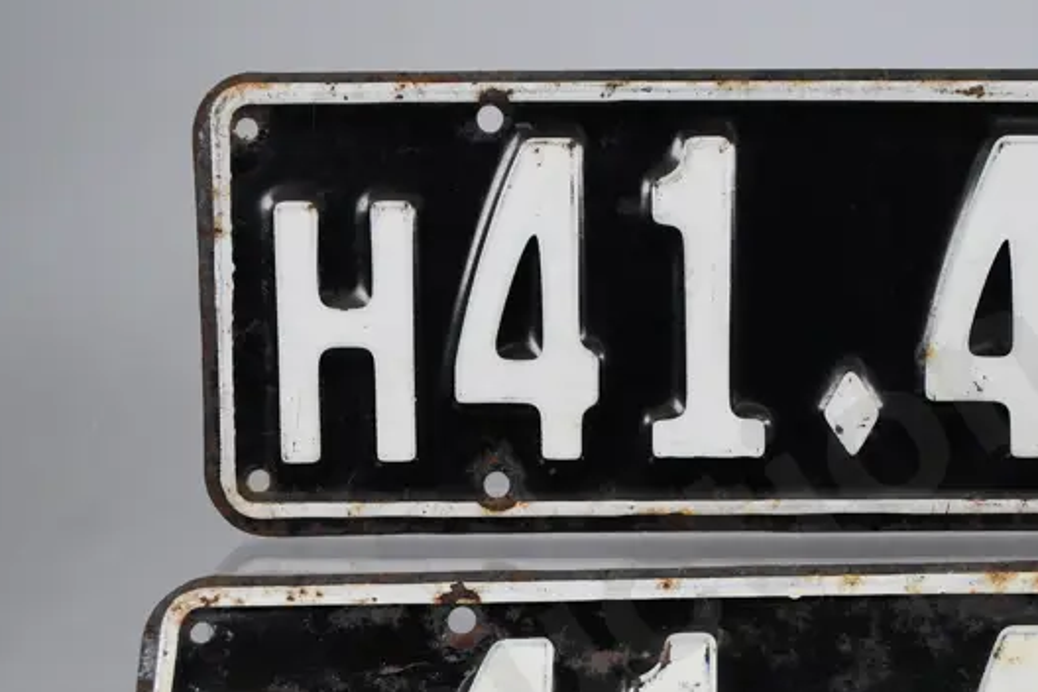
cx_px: 843
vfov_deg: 21.1
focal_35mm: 64
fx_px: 1845
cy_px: 479
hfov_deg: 30.6
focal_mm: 22
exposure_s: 1/200
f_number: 7.1
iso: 400
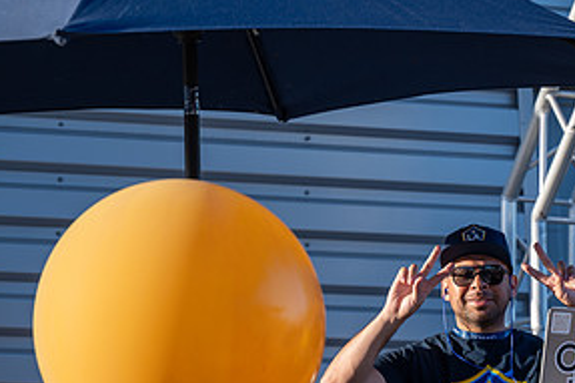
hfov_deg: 10.6
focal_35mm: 194
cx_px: 507
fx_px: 3097
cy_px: 371
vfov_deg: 7.0
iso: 125
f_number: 2.8
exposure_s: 1/800
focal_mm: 96
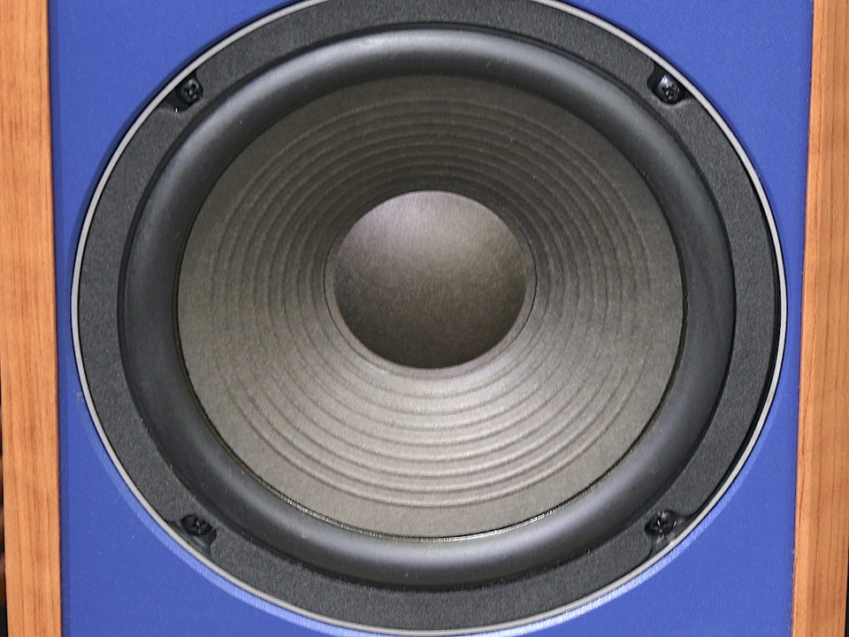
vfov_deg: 6.9
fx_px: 5249
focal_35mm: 214
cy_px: 318
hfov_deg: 9.2
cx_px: 424
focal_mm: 38.4
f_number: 5.6
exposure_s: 1
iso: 100
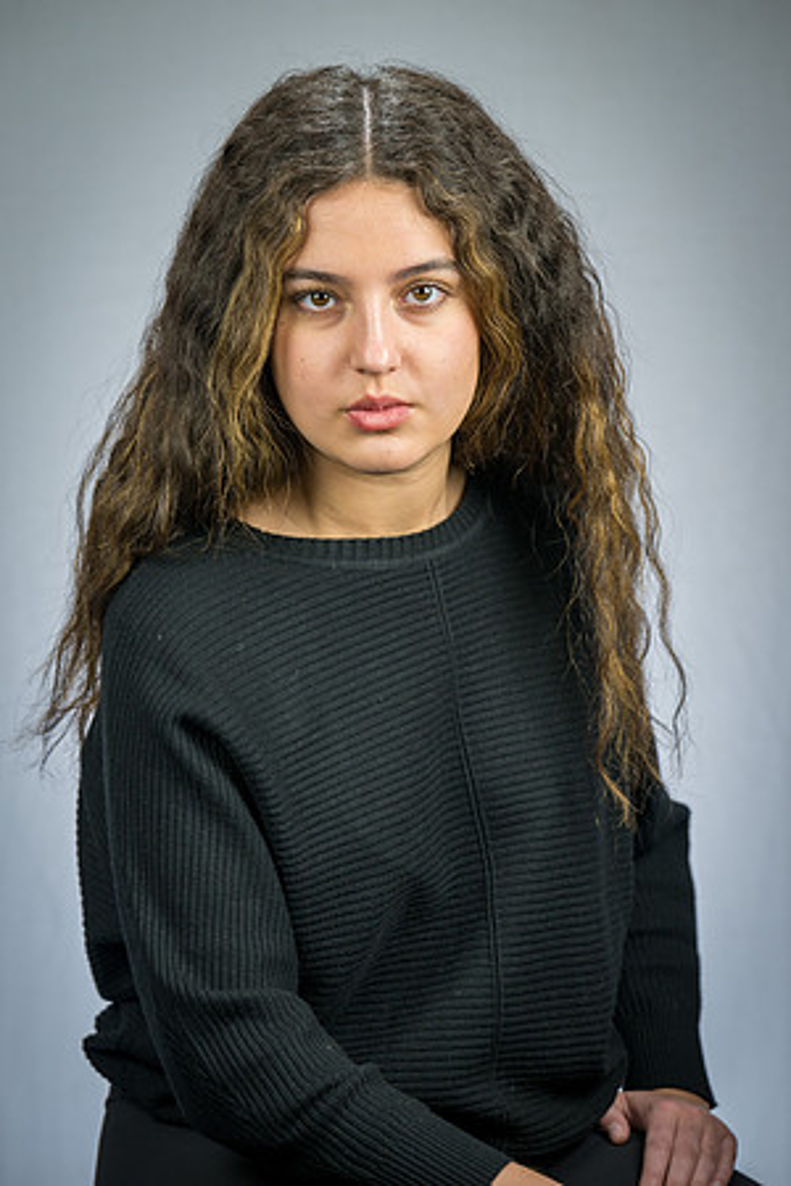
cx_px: 396
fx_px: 4449
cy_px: 593
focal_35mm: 135
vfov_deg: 15.2
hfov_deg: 10.2
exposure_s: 1/15
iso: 400
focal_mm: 135
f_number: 5.6
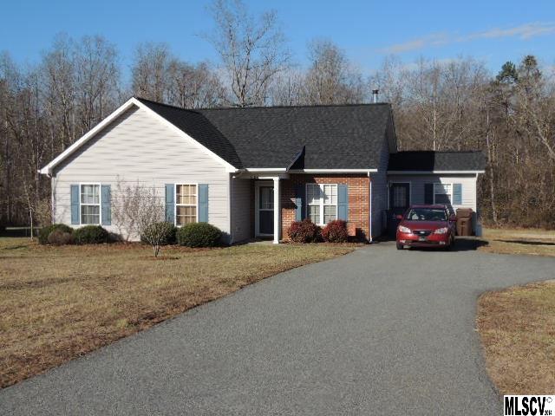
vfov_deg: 33.6
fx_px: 689
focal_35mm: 43
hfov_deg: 43.9
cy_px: 208
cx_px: 278
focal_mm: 7.6
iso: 100
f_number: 3.4
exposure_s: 1/1250
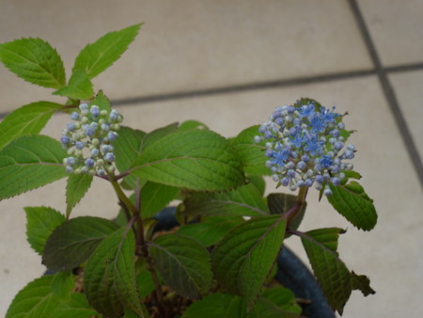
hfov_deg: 27.4
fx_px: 868
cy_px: 159
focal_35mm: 71
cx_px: 212
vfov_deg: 20.7
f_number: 4.7
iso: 100
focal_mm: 12.7
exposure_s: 1/320
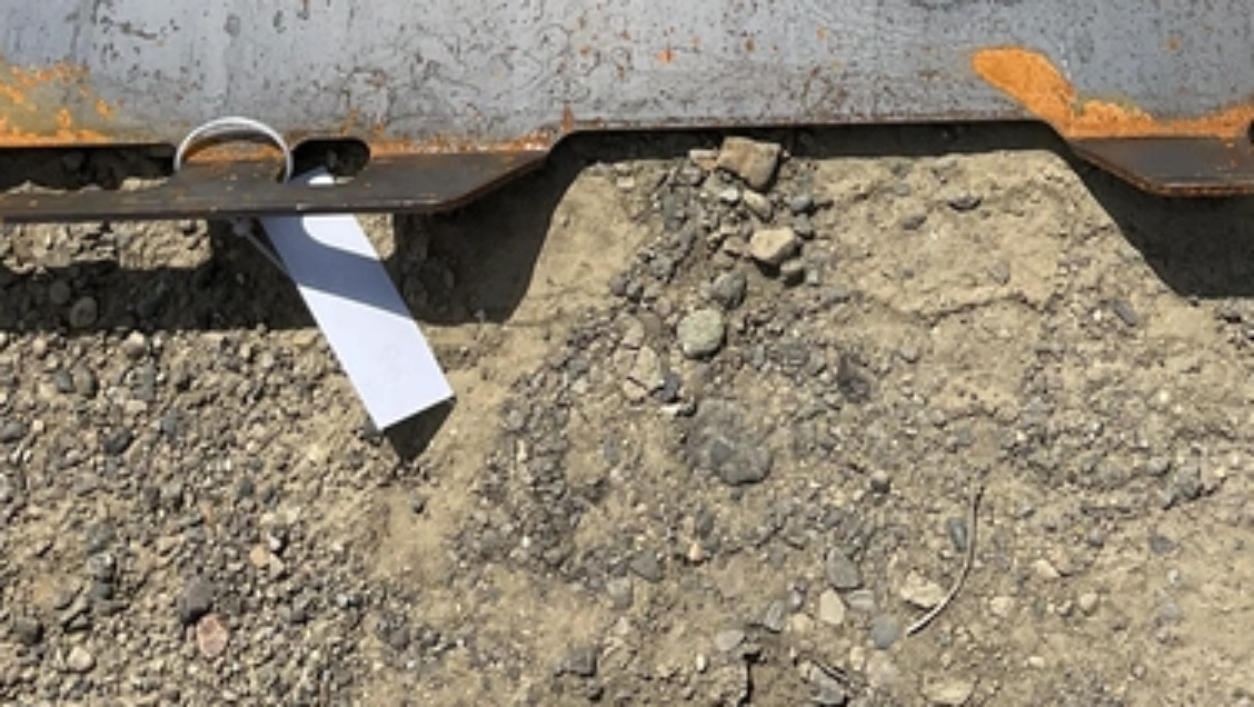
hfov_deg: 33.1
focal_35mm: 63
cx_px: 820
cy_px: -195
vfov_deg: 18.0
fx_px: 2096
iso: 25
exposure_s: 1/4405
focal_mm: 3
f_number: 1.8
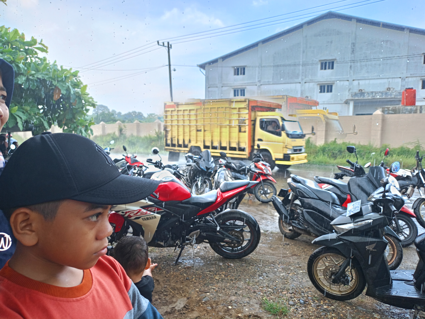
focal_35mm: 28
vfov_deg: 49.7
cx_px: 212
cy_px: 160
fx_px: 344
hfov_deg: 63.4
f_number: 1.79
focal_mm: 4.7
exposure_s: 1/200
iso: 200
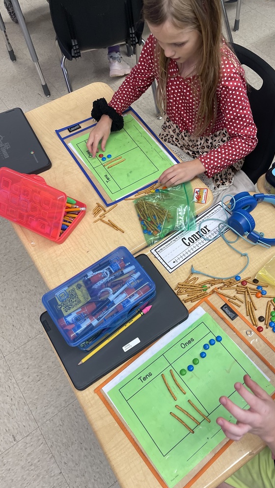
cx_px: 177
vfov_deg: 67.9
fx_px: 363
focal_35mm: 28
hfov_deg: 41.1
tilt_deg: -60.3
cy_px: 239
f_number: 1.6
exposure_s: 1/120
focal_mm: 5.1
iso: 125
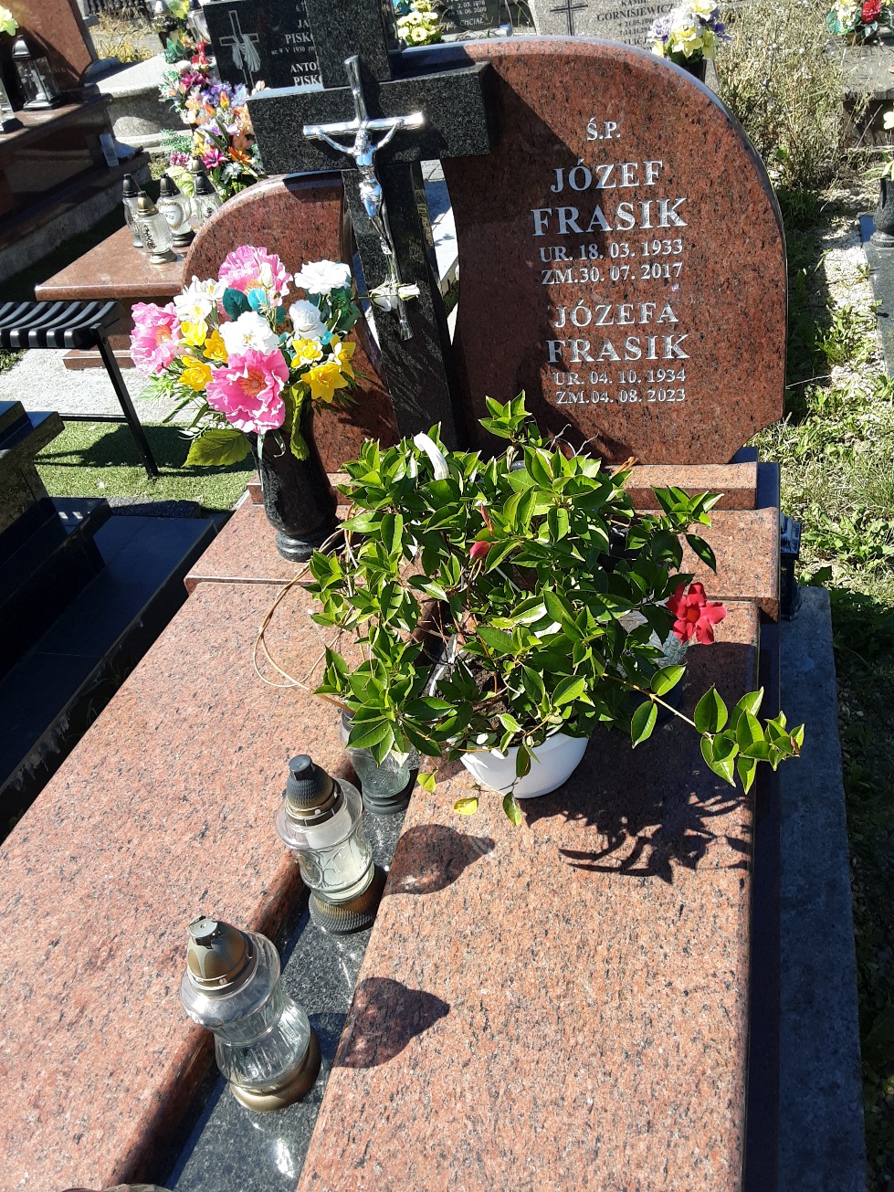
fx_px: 964
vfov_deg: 63.4
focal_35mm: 28
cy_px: 596
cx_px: 447
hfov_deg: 49.8
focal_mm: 2.9
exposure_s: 1/833
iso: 40
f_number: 1.9
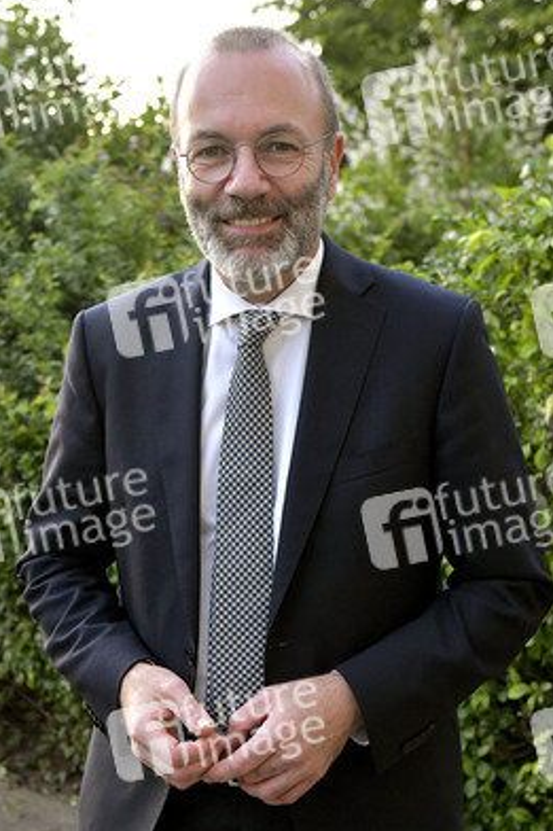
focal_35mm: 51
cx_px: 278
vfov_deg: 38.9
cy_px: 413
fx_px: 1176
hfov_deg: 26.5
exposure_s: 1/200
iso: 3200
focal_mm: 50
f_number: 5.6
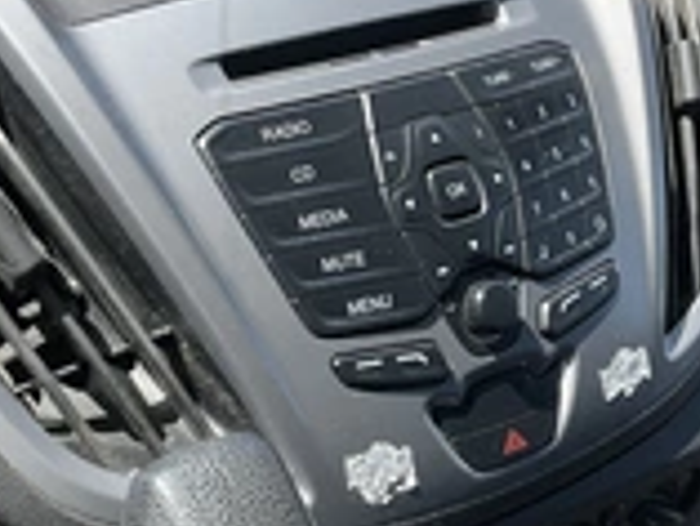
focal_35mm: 74
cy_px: 138
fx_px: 1498
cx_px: 290
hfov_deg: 26.3
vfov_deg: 19.8
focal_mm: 3
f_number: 1.8
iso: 25
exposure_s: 1/545
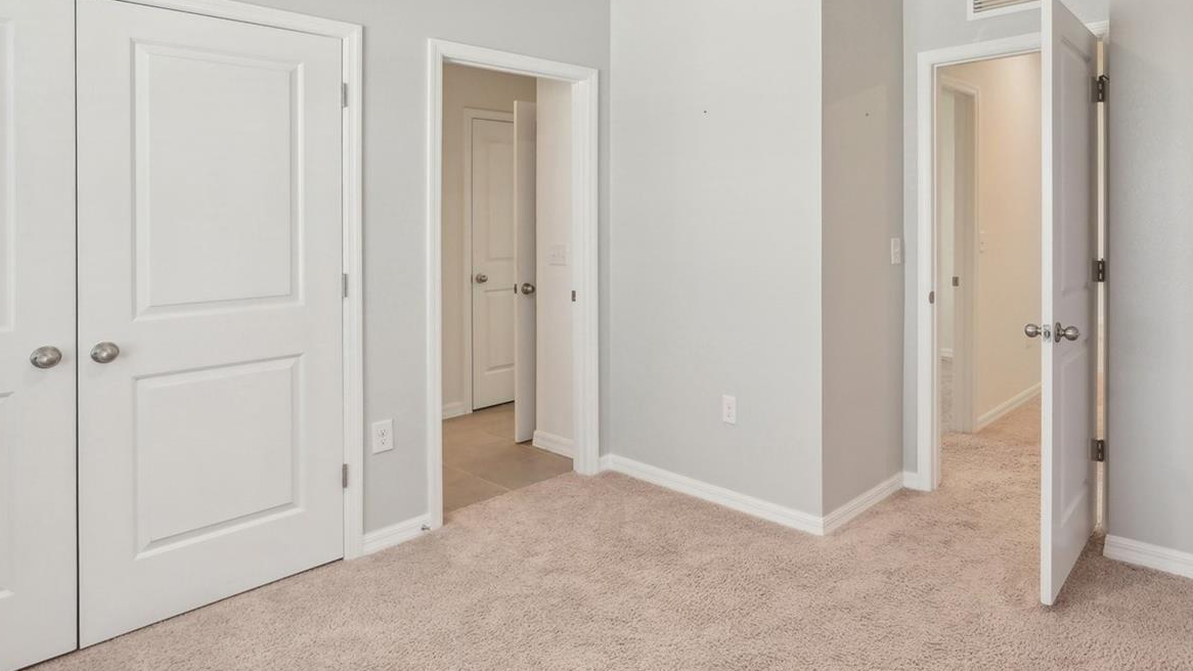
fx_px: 728
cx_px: 759
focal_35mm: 23
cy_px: 222
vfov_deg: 48.7
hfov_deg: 77.0
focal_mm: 16
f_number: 8
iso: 400
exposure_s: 1/25
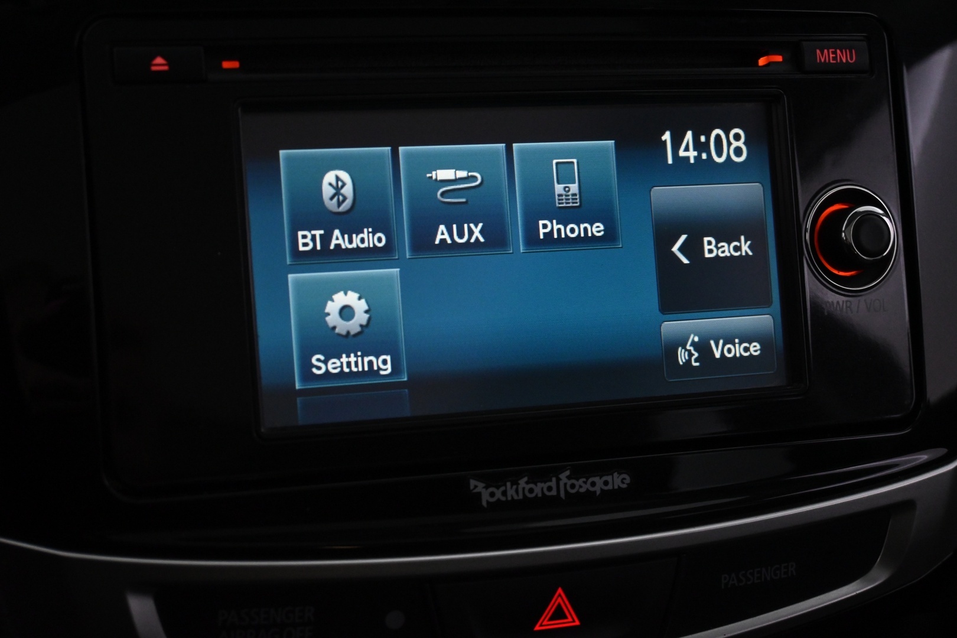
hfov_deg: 34.2
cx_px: 478
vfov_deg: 23.2
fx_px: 1555
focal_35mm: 58
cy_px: 319
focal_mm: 39
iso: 2800
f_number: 5.6
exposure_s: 1/60
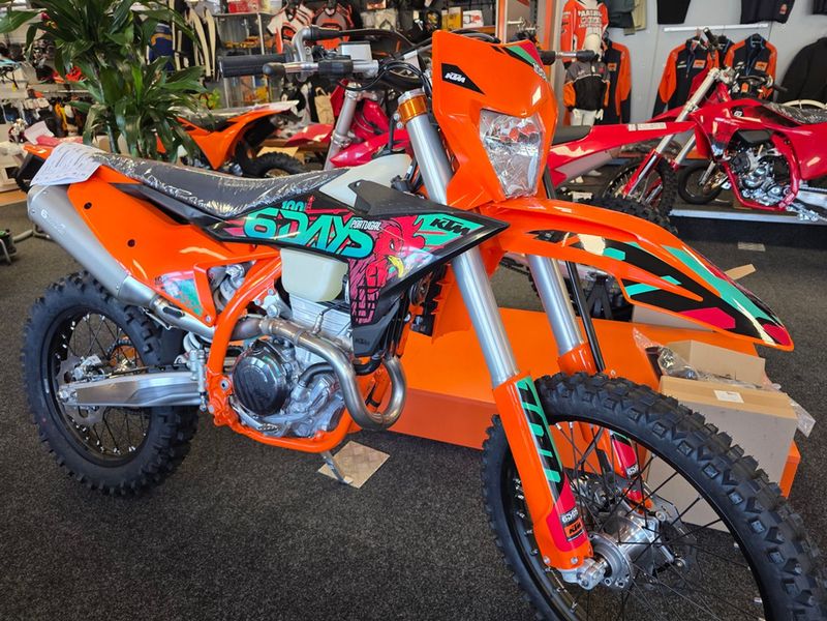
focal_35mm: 23
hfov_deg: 73.9
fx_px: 549
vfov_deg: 58.9
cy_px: 310
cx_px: 414
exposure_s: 1/100
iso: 160
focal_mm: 6.3
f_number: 1.7
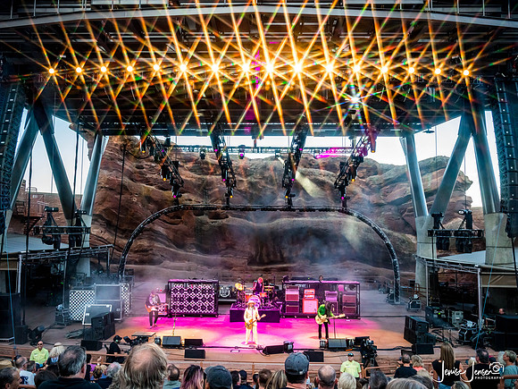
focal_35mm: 30
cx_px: 259
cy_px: 194
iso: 2500
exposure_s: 1/200
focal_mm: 28
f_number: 10
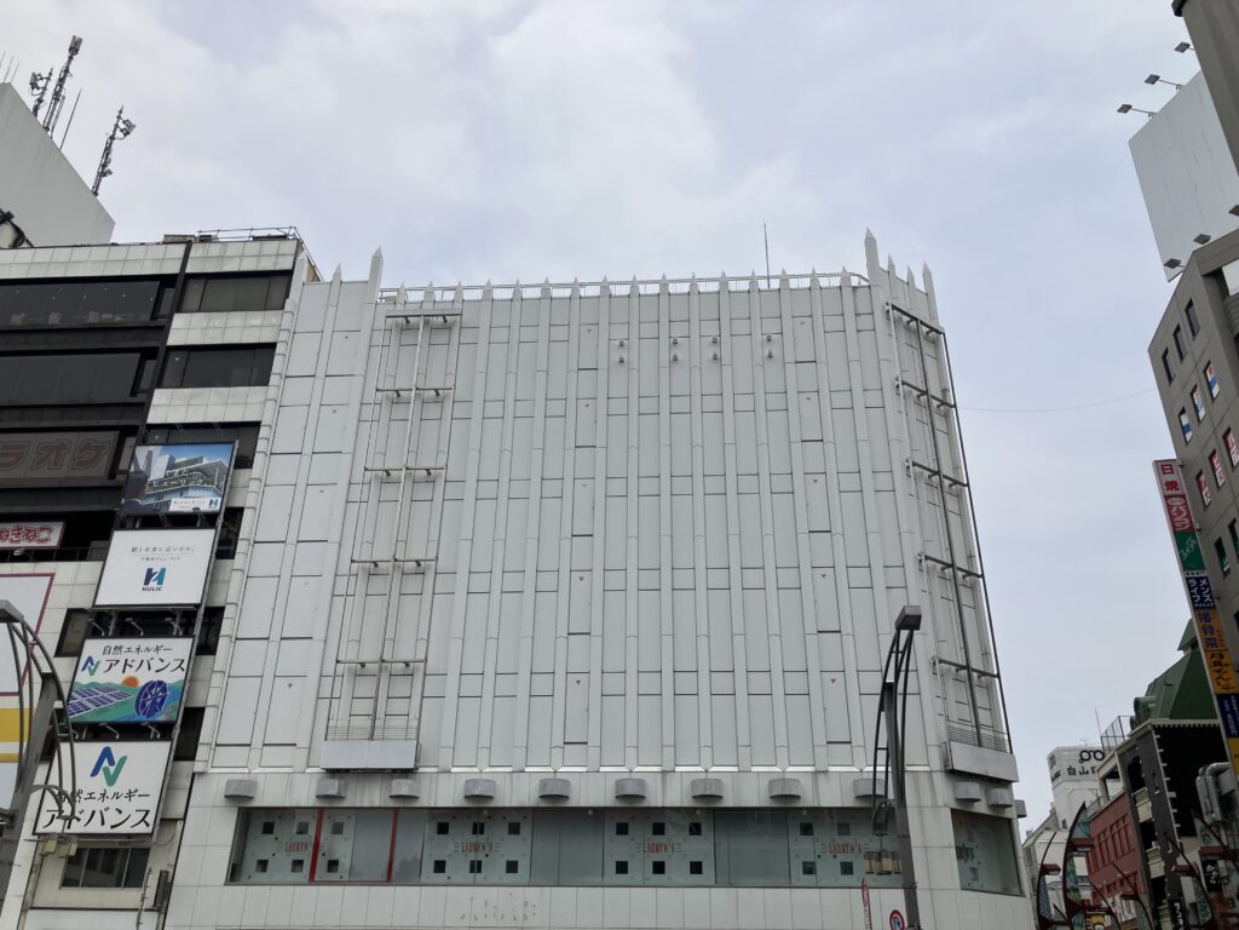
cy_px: 465
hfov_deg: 63.4
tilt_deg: +29.2
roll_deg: +0.5
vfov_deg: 49.7
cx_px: 620
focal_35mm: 28
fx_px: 1002
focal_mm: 3.99
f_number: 1.8
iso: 32
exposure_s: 1/5405
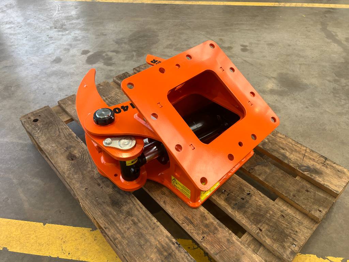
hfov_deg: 67.3
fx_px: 262
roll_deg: +1.5
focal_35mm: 26
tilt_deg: -42.7
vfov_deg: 53.1
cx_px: 174
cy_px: 131
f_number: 1.5
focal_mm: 5.7
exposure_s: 1/266
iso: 40
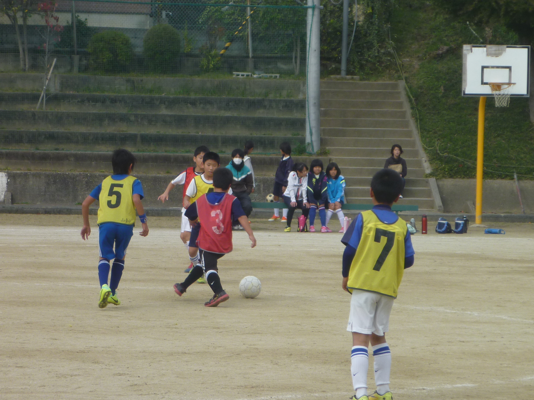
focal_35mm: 178
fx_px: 2746
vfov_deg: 8.3
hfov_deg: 11.1
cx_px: 267
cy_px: 200
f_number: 5.8
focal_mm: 20.3
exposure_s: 1/250
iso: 80
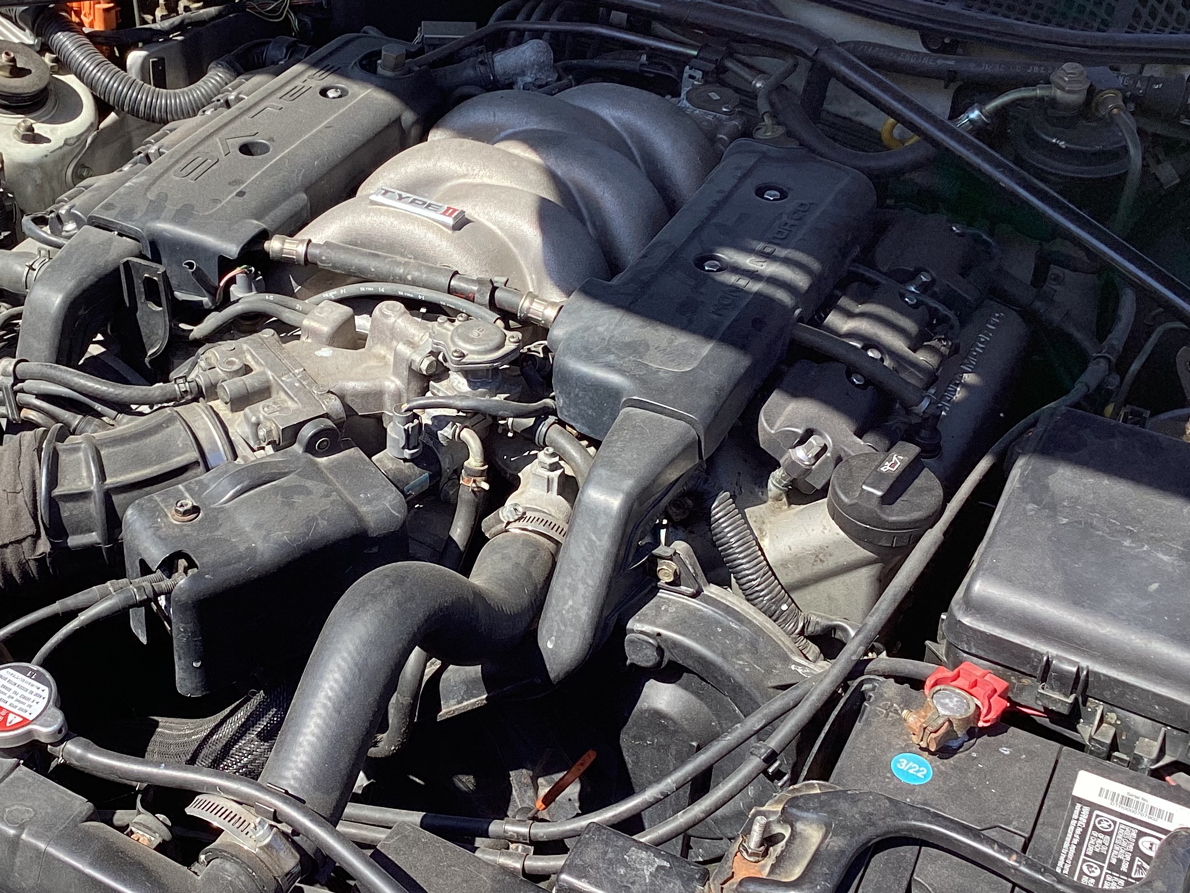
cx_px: 400
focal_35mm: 49
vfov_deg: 29.7
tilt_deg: -42.7
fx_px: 1685
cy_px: 418
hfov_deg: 38.5
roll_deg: +3.0
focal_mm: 3.3
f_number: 2.4
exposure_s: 1/482
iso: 25
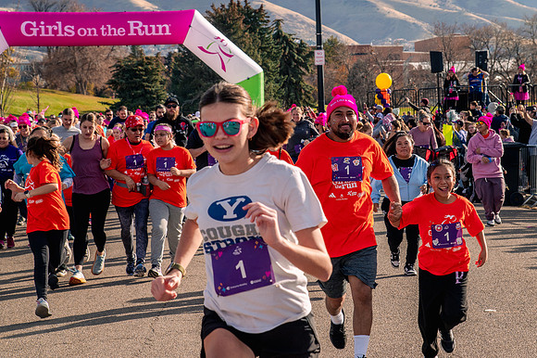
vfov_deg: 12.7
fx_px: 1608
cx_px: 328
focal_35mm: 108
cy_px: 134
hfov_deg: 18.9
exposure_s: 1/1000
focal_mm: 85
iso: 800
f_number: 10
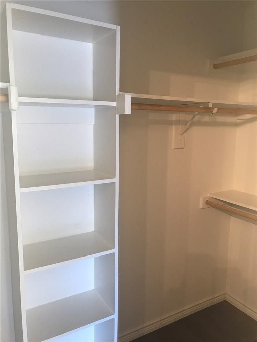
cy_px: 171
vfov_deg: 63.4
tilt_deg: -7.5
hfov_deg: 49.7
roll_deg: +0.0
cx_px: 128
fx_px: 277
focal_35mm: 28
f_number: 1.8
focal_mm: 3.99
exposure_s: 1/15
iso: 64
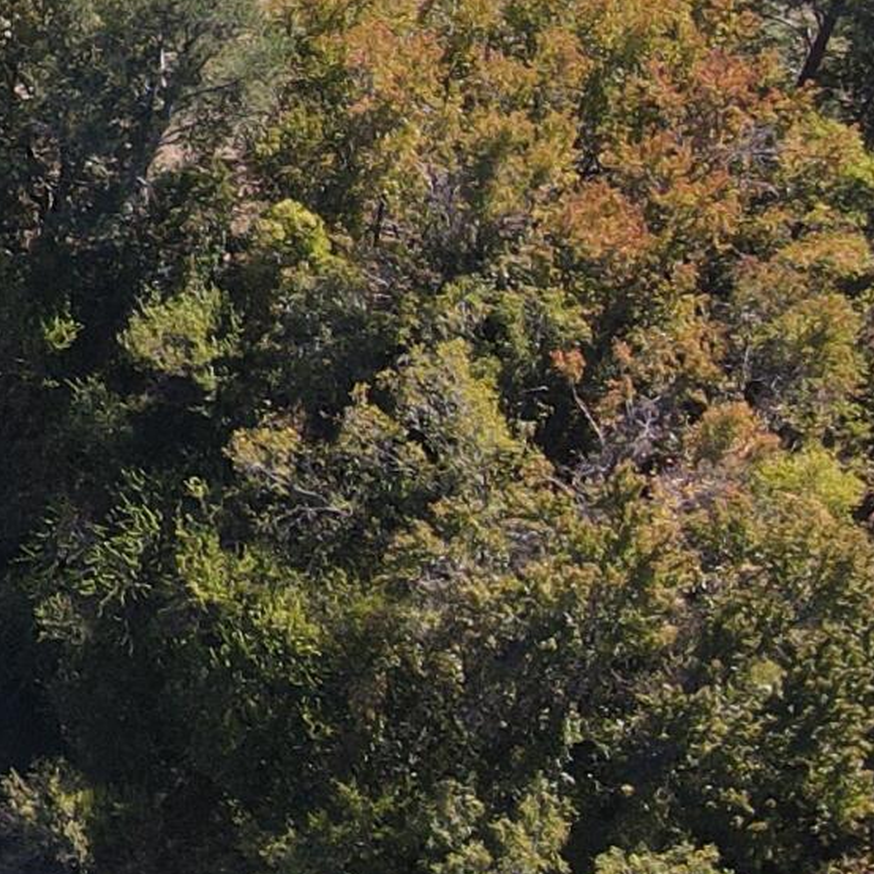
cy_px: -183
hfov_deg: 12.3
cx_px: -1176
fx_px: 3285
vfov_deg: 14.6
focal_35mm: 115
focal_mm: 4.5
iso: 180
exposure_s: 1/15
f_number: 2.8
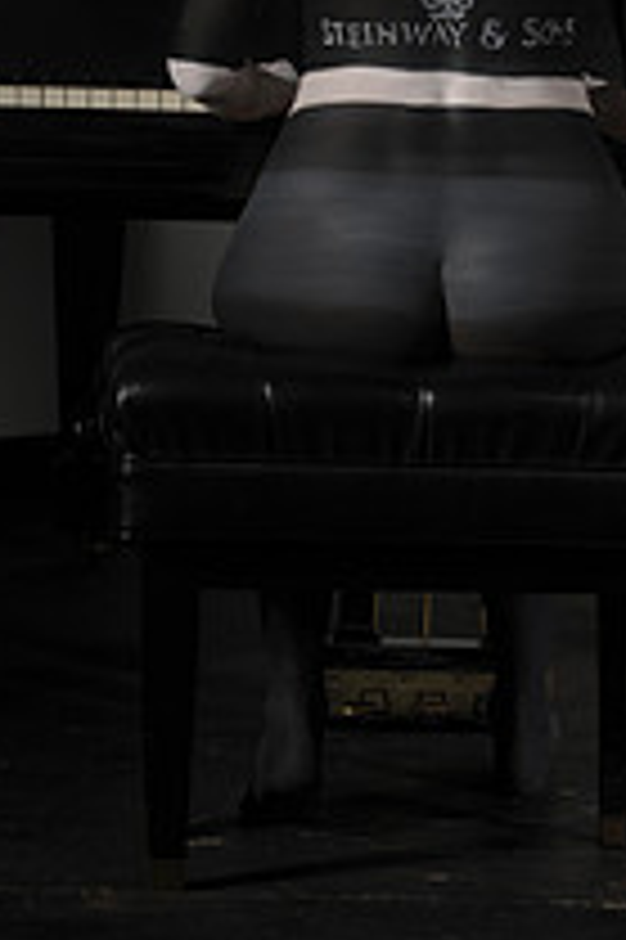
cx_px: 448
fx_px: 6165
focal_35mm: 236
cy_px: 27
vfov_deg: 8.7
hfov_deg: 5.8
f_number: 8
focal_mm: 85
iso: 100
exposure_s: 1/125
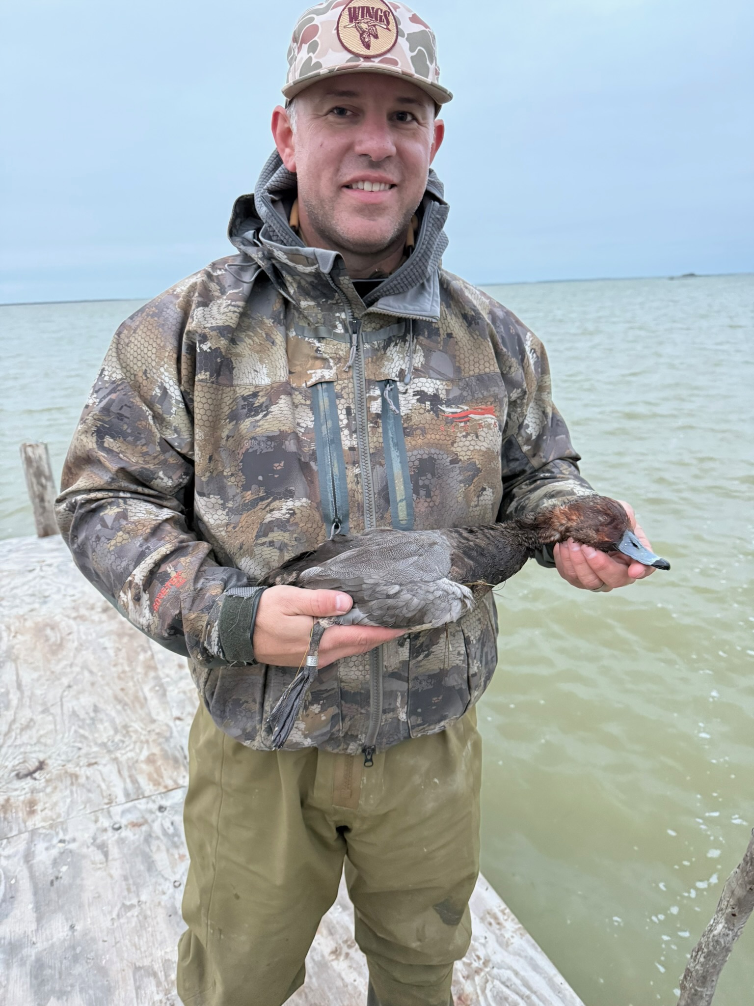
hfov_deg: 56.8
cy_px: 503
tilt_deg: -16.4
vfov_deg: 71.6
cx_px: 377
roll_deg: +2.0
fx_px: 697
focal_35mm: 24
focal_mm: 6.76
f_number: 1.78
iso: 800
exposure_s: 1/60
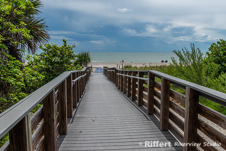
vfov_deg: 36.5
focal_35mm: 36
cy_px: 76
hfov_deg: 52.6
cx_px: 113
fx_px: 229
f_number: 11
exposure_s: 1/200
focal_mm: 35
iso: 100
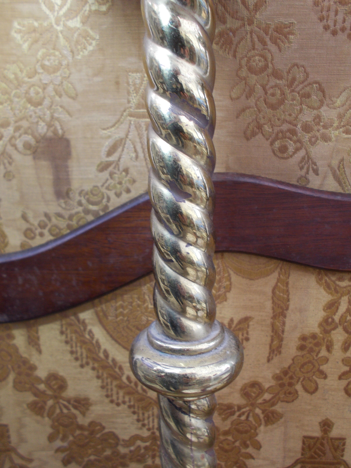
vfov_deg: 60.0
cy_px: 234
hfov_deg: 46.8
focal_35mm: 30
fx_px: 406
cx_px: 176
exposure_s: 1/25
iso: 100
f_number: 3.4
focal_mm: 5.3
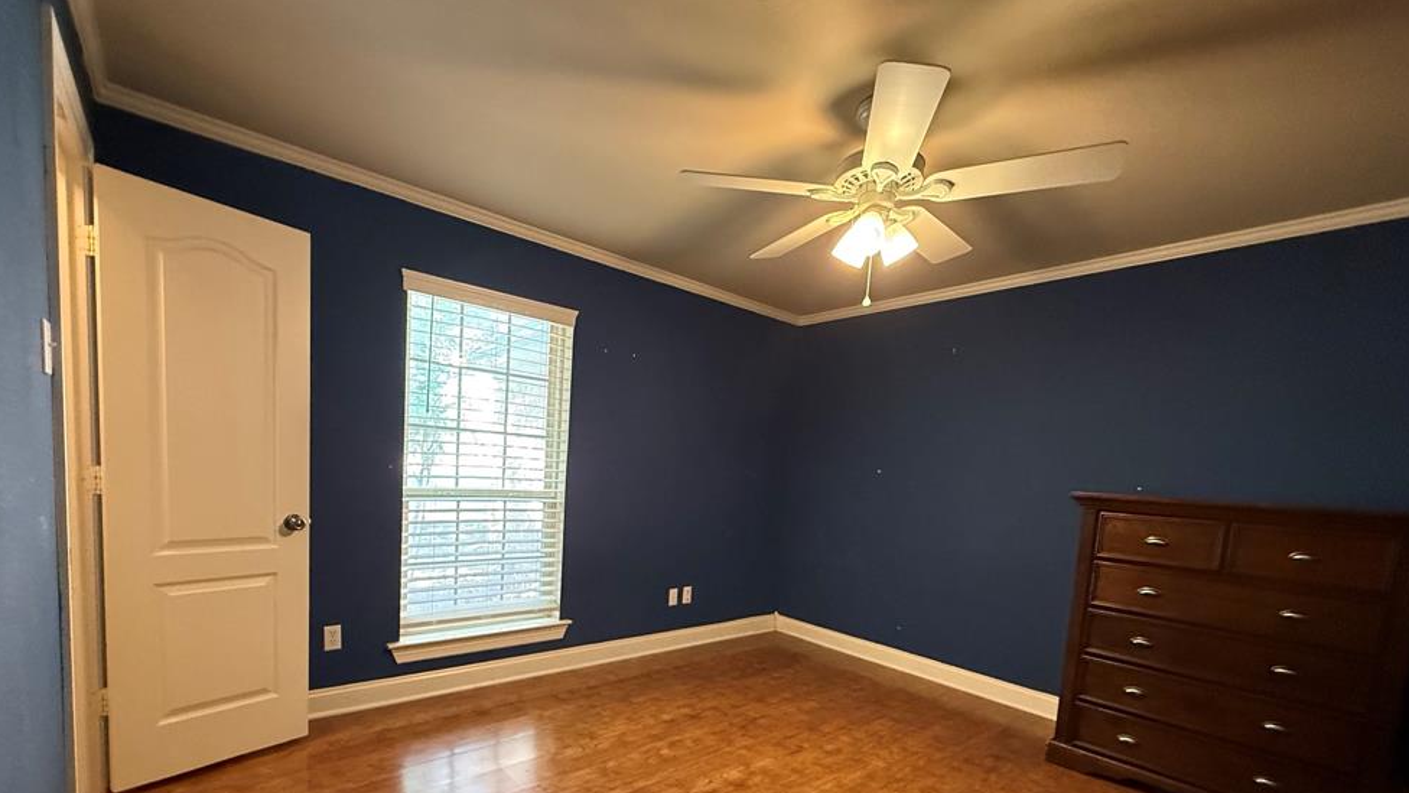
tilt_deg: -5.8
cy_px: 526
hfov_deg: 99.3
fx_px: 598
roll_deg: -4.9
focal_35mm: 16
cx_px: 676
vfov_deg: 65.4
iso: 640
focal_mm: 2.22
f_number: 2.2
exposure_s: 1/60
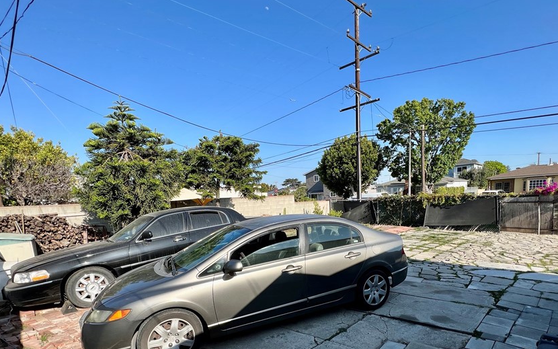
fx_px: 259
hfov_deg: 94.3
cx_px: 294
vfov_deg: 66.1
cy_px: 235
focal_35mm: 17
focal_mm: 1.57
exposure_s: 1/1107
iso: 32
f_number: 1.8
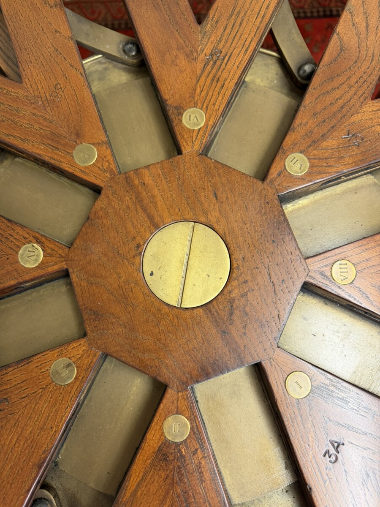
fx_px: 351
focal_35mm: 24
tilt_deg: -79.7
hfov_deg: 56.8
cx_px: 190
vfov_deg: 71.6
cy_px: 254
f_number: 1.78
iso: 200
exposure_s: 1/50
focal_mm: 6.76
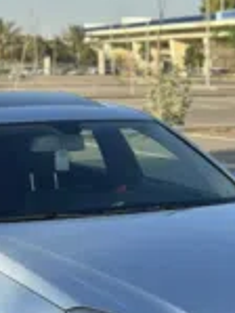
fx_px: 1166
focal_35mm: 129
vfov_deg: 15.2
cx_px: 189
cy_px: 252
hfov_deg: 11.5
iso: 80
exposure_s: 1/2532
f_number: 1.78
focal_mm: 6.86
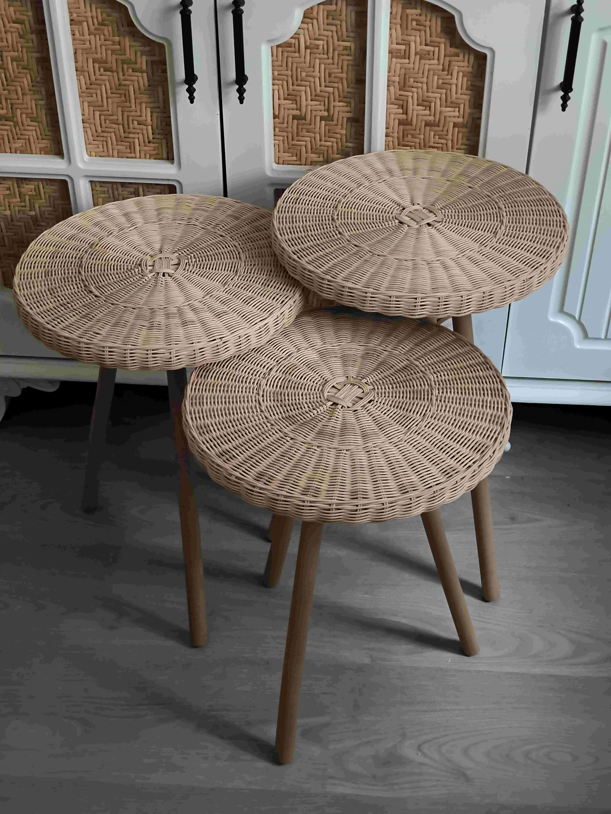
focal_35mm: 50
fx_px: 1177
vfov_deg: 38.2
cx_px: 306
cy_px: 407
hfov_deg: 29.1
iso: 2257
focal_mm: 7.1
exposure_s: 1/33.3
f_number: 1.9
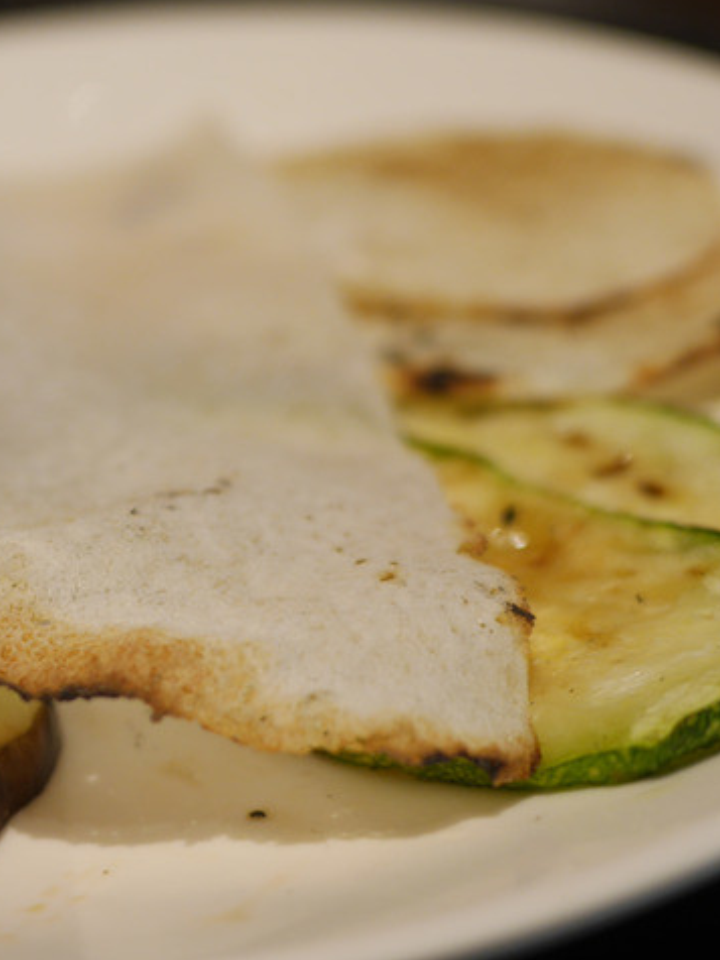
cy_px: 538
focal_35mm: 63
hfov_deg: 22.3
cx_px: -20
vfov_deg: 30.7
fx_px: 1747
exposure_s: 1/160
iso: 200
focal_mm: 15
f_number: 2.2
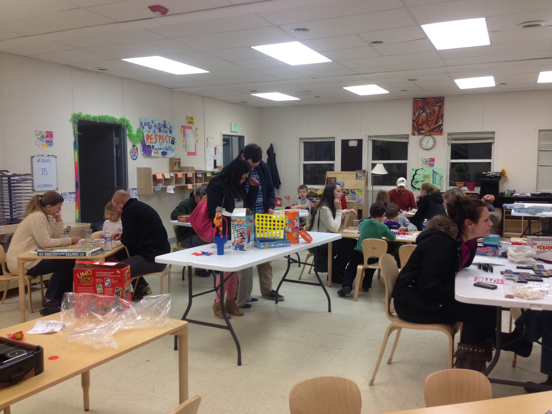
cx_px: 276
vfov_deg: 42.9
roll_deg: -0.7
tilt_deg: -6.8
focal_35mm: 33
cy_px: 207
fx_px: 526
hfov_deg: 55.4
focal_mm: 4.12
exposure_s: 1/30
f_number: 2.4
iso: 50
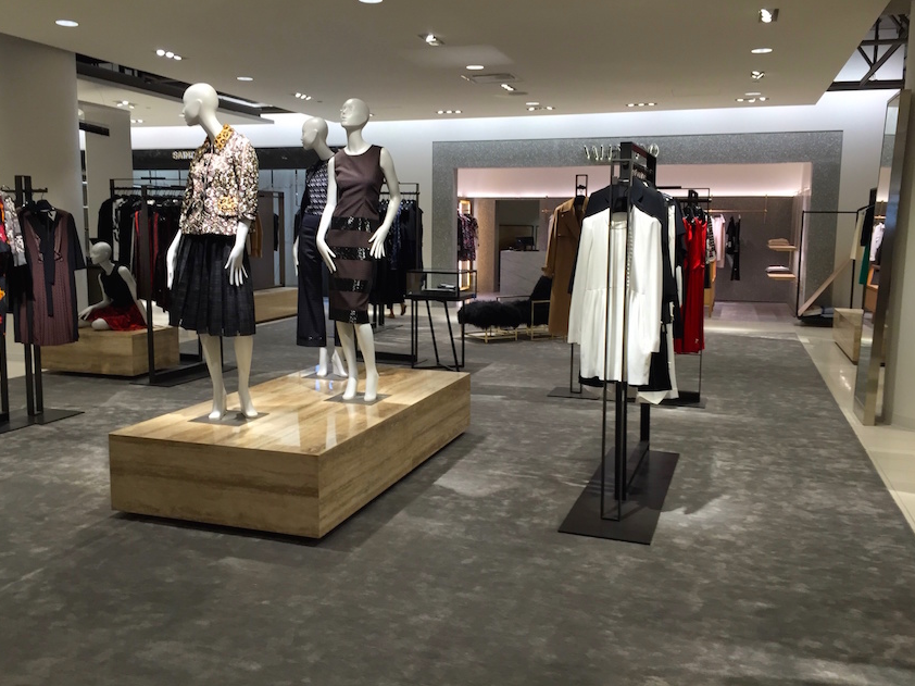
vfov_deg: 45.4
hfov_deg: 58.3
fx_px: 819
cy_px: 323
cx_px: 433
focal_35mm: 31
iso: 32
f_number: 2.2
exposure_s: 1/40
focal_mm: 4.15
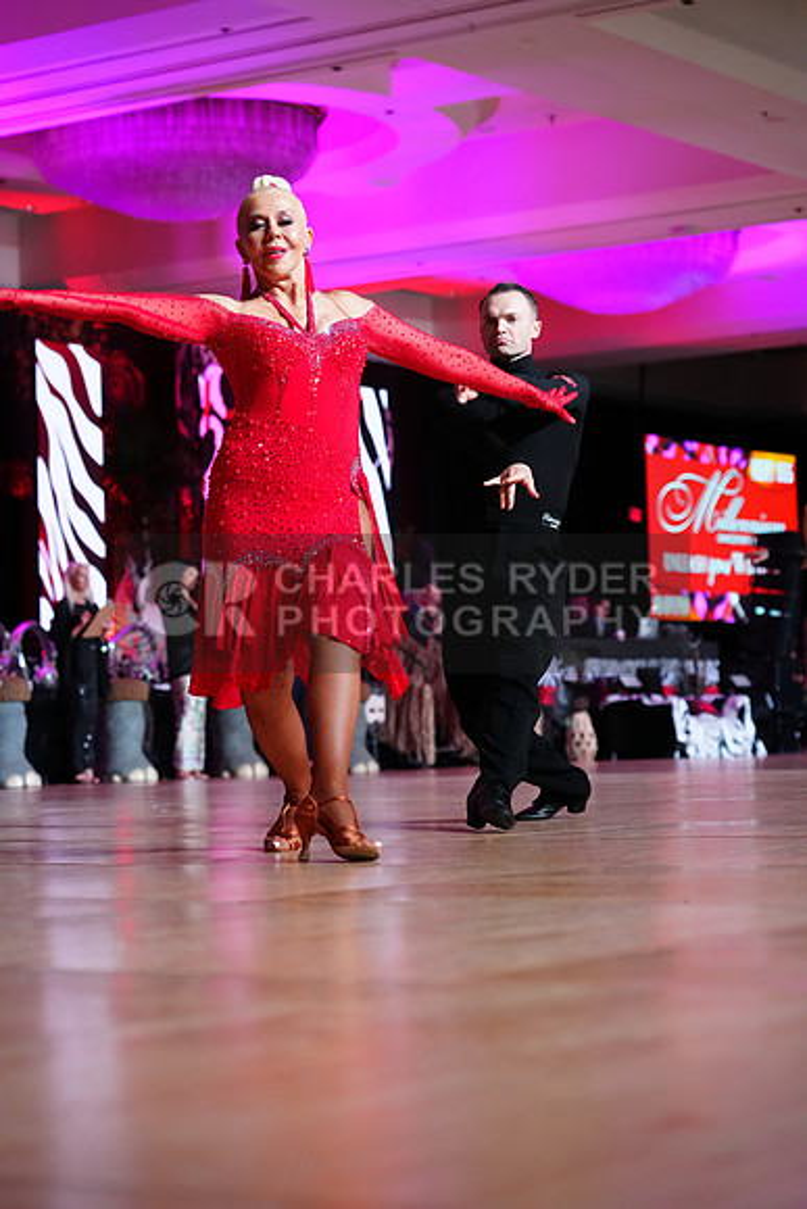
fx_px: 2755
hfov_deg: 16.7
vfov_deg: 24.8
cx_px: 404
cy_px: 604
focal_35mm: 82
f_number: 4
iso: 3200
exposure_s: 1/250
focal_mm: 82
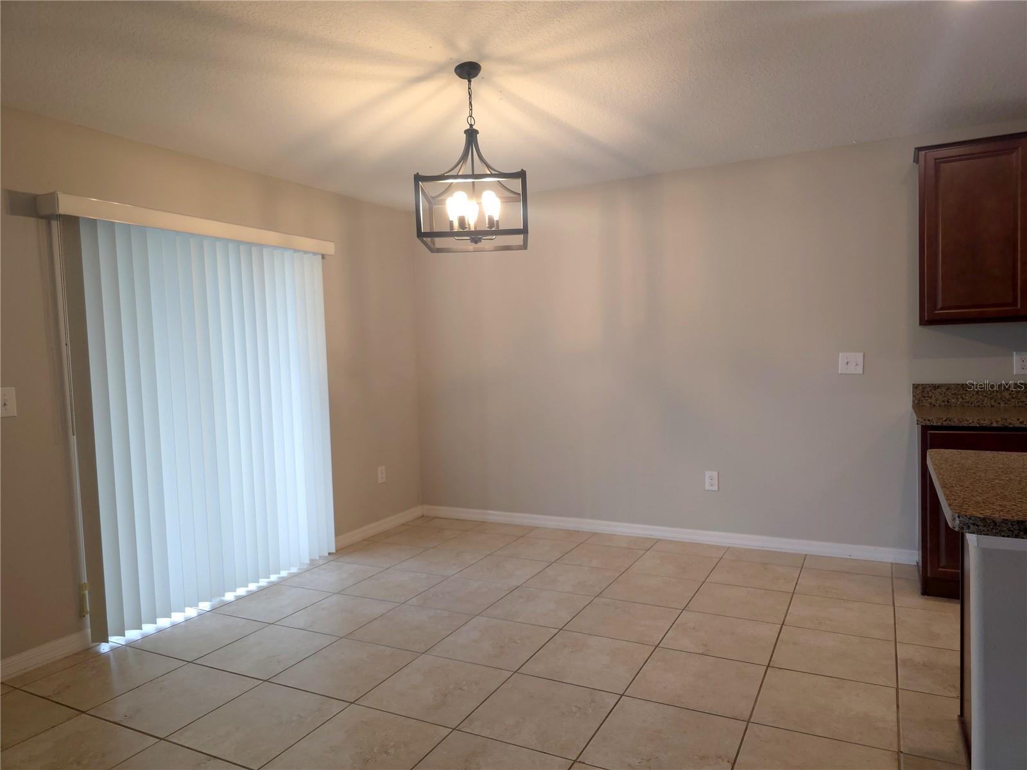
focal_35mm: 23
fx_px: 682
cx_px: 514
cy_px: 385
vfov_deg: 58.9
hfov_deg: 73.9
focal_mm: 6.3
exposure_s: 1/60
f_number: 1.7
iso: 125
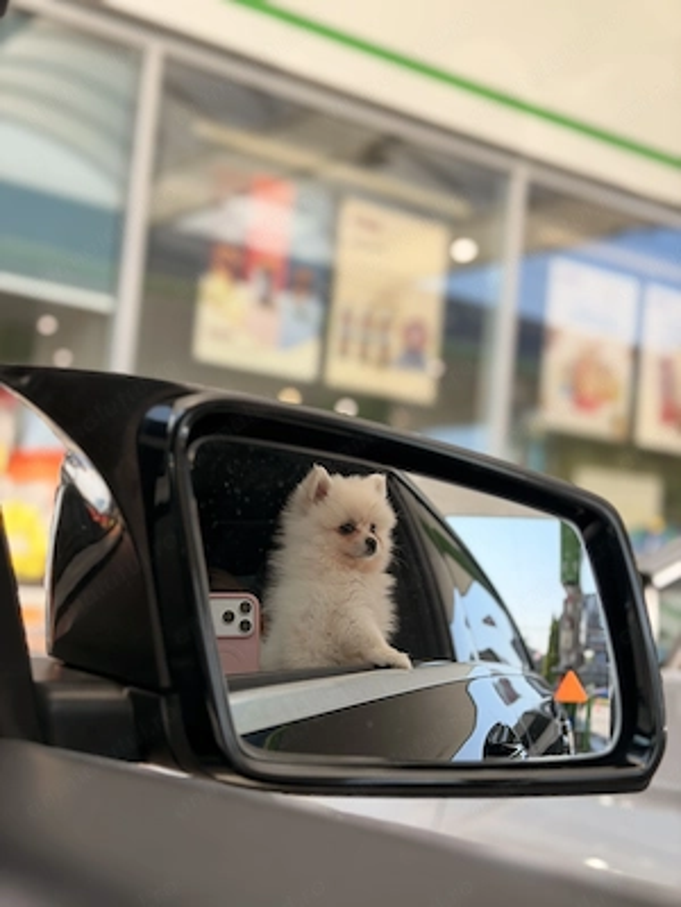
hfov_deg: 30.3
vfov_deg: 39.7
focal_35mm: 48
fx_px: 1259
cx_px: 340
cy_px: 454
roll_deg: -5.9
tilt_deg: +5.9
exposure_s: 1/719
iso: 64
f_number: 1.78
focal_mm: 6.76
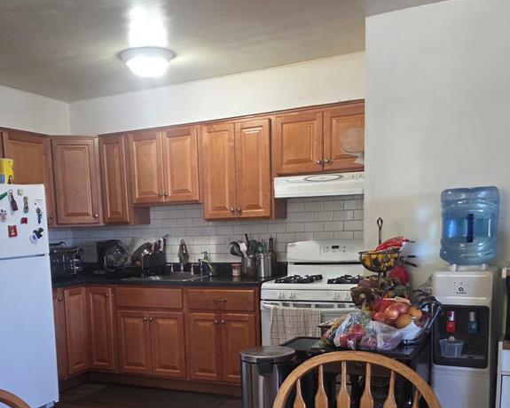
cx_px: 184
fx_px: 604
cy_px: 310
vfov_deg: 36.4
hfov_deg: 45.3
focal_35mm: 40
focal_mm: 6.3
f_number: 1.7
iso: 400
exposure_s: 1/120
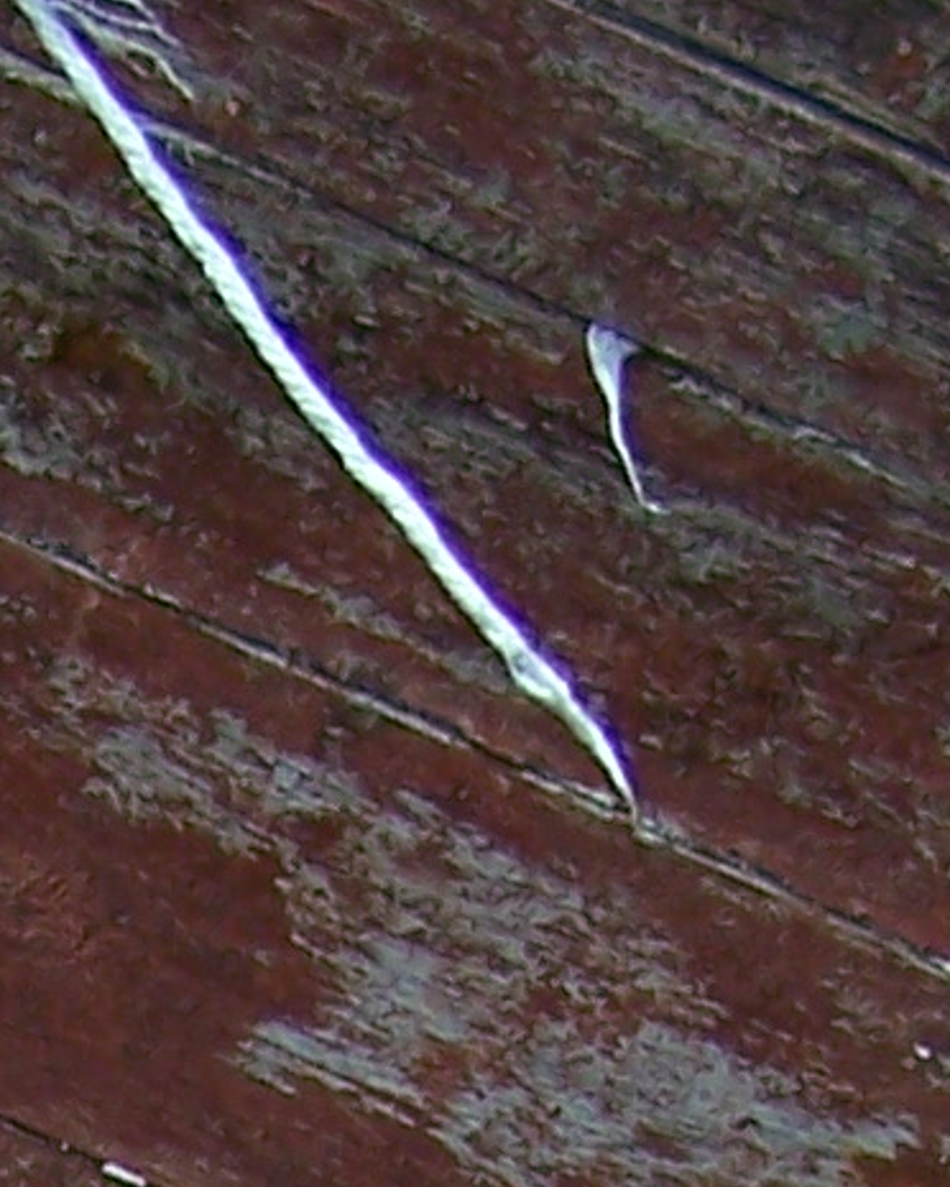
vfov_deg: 7.8
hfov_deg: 6.6
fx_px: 7943
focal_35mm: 226
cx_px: -1042
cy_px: 3081
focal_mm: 6.3
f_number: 2.8
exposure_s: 1/400
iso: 80
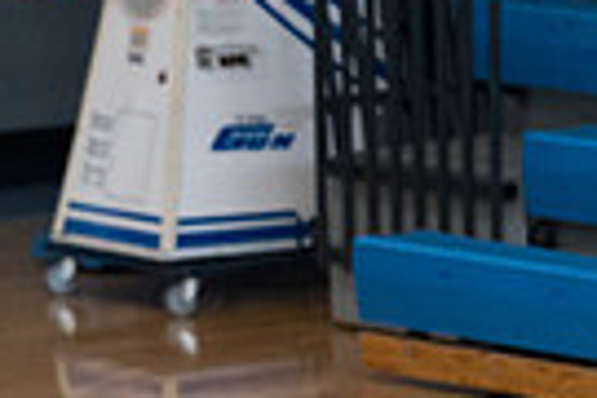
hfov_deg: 3.6
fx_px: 9435
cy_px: 369
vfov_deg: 2.4
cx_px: -367
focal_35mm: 569
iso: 6400
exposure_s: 1/1250
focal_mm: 132
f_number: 2.8
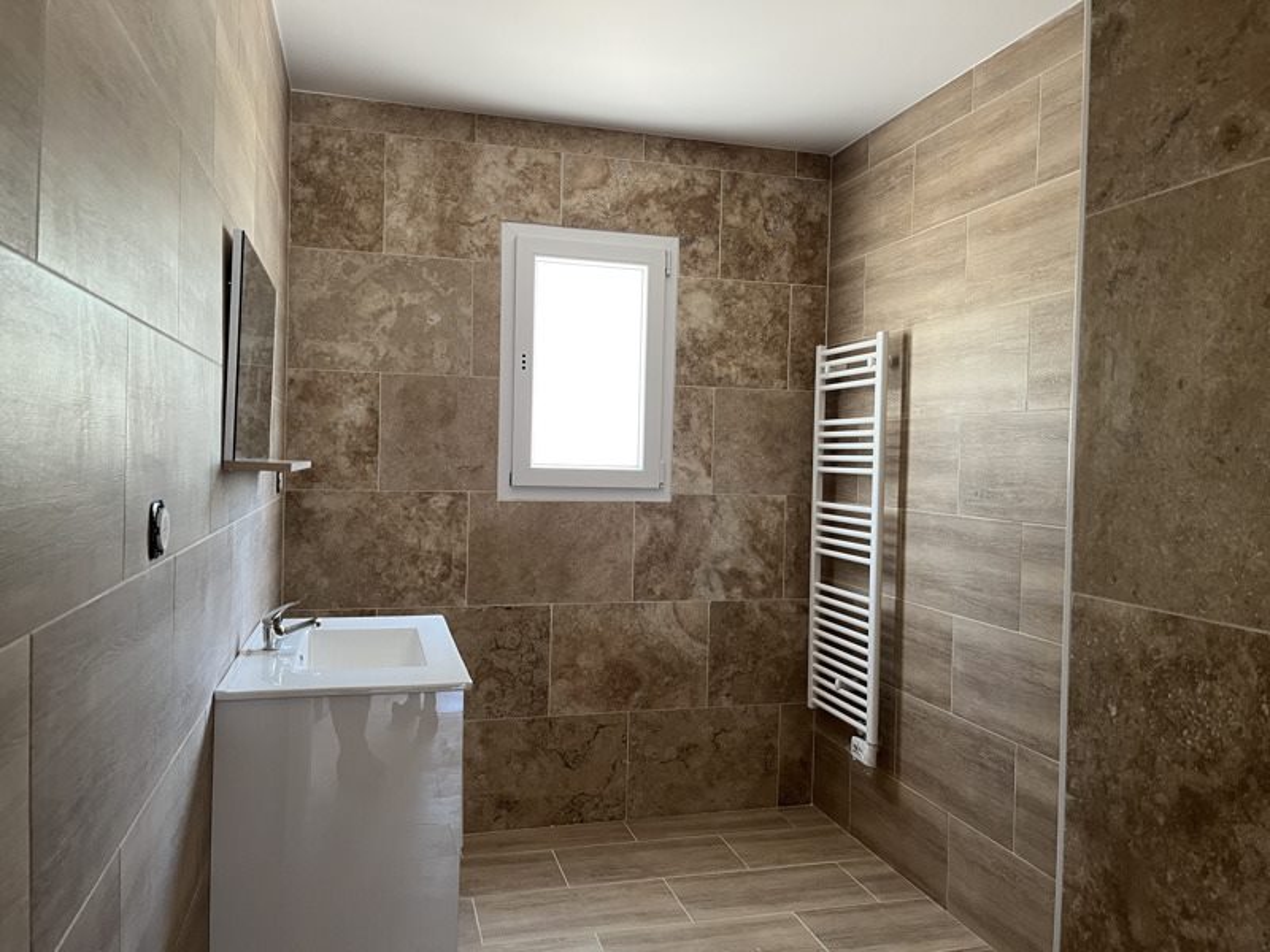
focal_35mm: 26
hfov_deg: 67.3
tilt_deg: -2.1
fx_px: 954
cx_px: 635
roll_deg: -1.0
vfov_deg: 53.1
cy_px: 476
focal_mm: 5.1
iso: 200
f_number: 1.6
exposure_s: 1/60
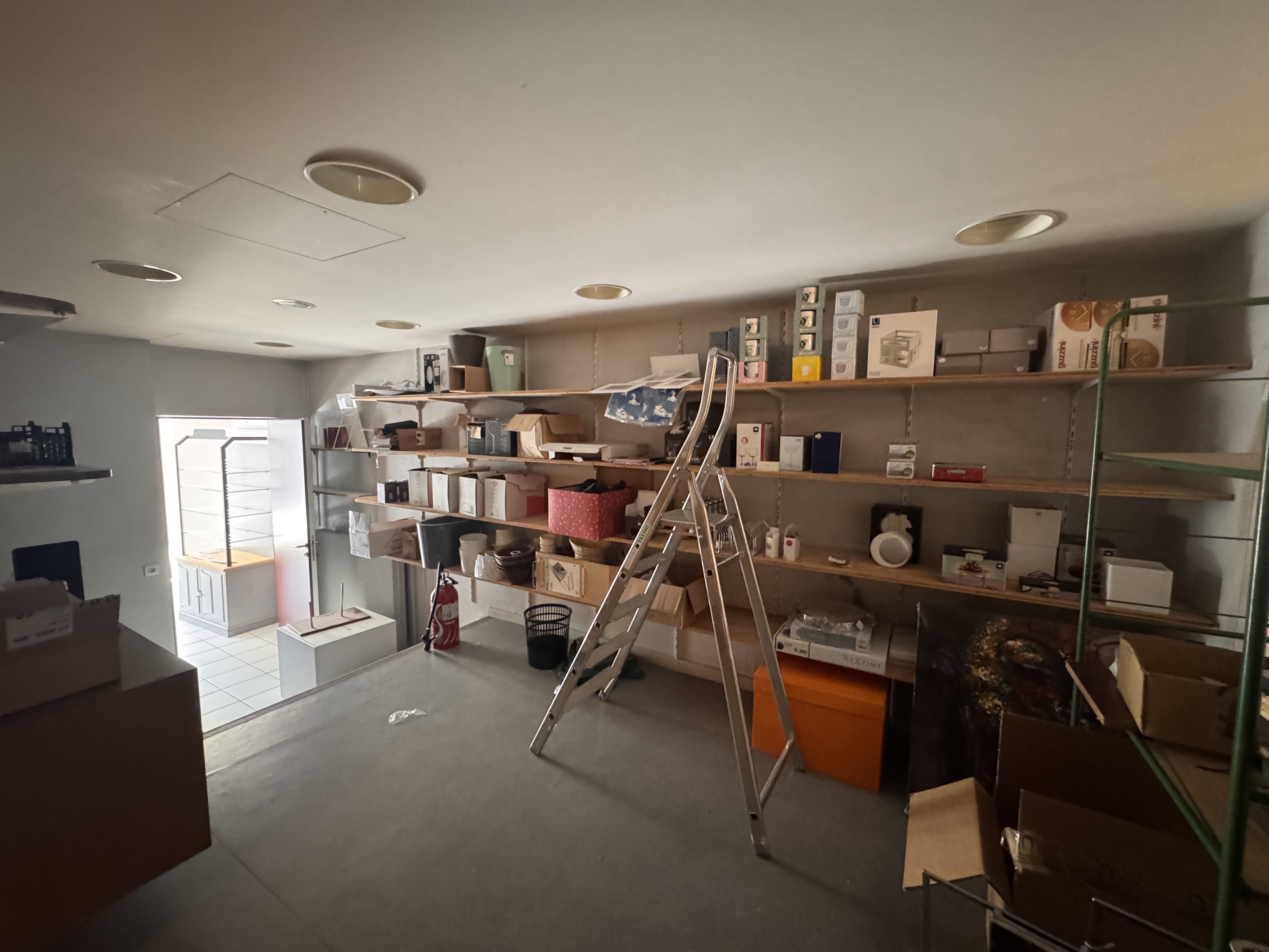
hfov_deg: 102.1
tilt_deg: -5.5
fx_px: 513
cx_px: 634
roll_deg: +0.1
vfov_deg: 85.7
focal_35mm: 14
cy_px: 476
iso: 1250
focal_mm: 2.22
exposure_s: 1/50
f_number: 2.2
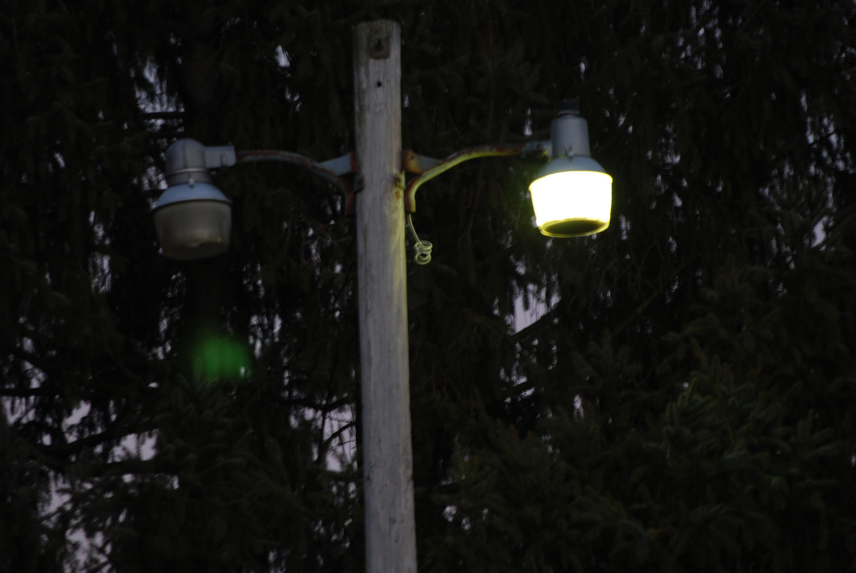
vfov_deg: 5.0
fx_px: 6612
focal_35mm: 278
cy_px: 244
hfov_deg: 7.4
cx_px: 374
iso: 100
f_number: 5
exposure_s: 1/8
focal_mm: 135
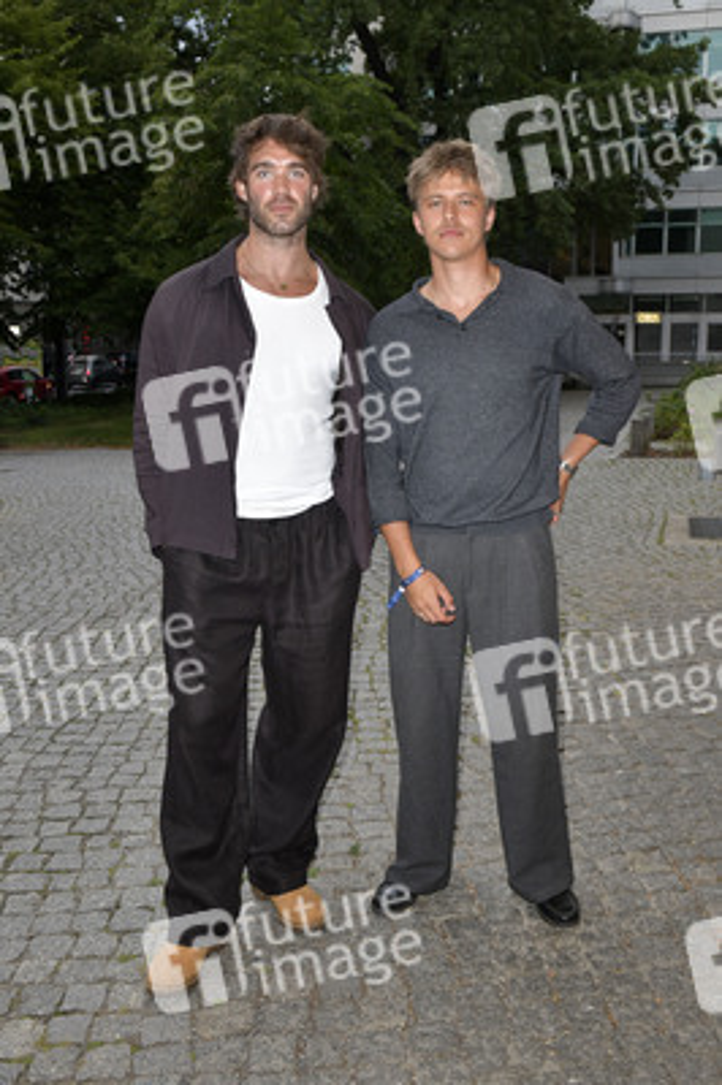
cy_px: 542
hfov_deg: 42.3
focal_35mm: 31
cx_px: 361
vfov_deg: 60.3
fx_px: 934
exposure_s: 1/200
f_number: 6.3
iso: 800
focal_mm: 31
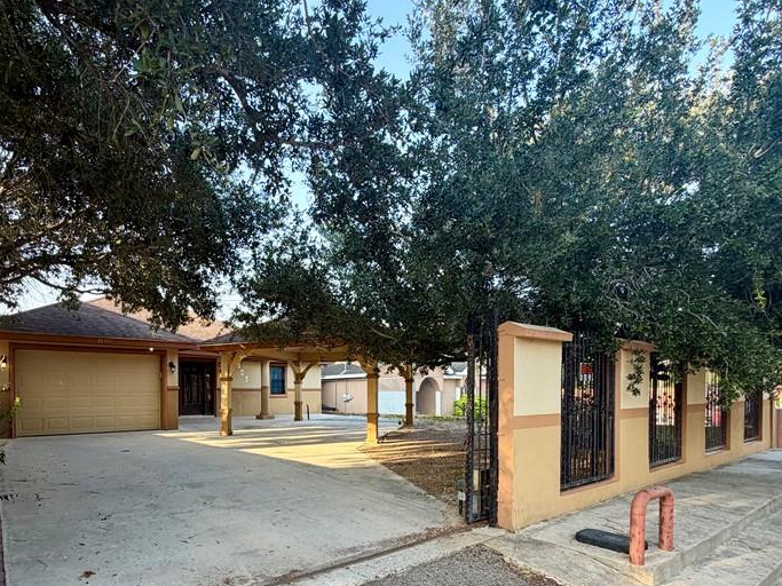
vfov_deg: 61.6
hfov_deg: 76.9
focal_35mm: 21
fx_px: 474
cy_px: 401
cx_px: 271
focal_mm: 2.22
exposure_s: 1/121
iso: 50
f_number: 2.2
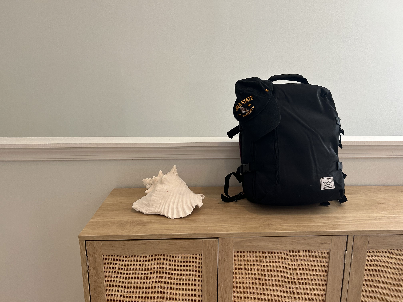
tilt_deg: -12.9
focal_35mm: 26
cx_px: 202
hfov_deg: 67.3
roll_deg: +0.2
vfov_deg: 53.1
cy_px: 151
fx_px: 303
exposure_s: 1/60
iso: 80
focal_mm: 5.7
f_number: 1.5
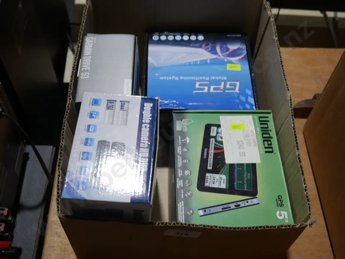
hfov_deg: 46.8
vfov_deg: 36.0
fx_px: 399
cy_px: 130
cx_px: 172
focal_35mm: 40
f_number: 4.5
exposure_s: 1/80
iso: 200
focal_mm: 20
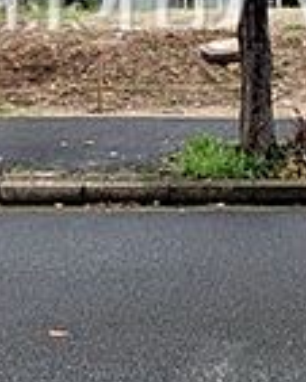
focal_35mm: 58
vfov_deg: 29.8
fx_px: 656
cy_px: -19
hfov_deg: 25.6
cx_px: 260
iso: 51
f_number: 2.2
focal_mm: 1.83
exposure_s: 1/1218
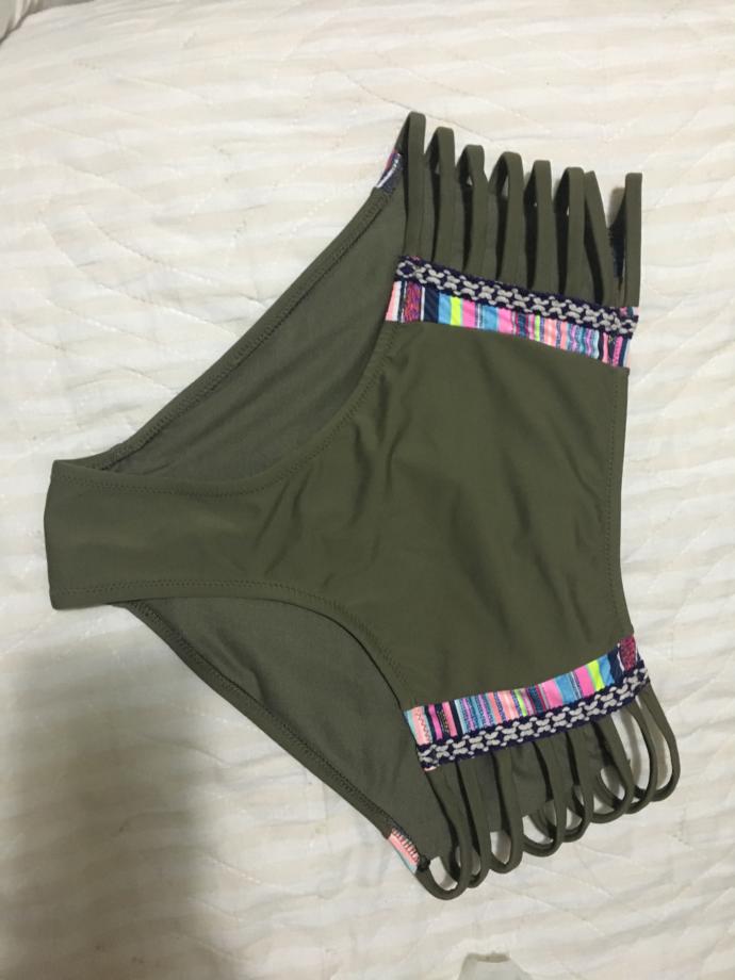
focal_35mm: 29
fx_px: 821
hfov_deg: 48.2
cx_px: 368
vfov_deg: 61.7
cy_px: 490
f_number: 2.2
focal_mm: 4.15
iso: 500
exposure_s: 1/17
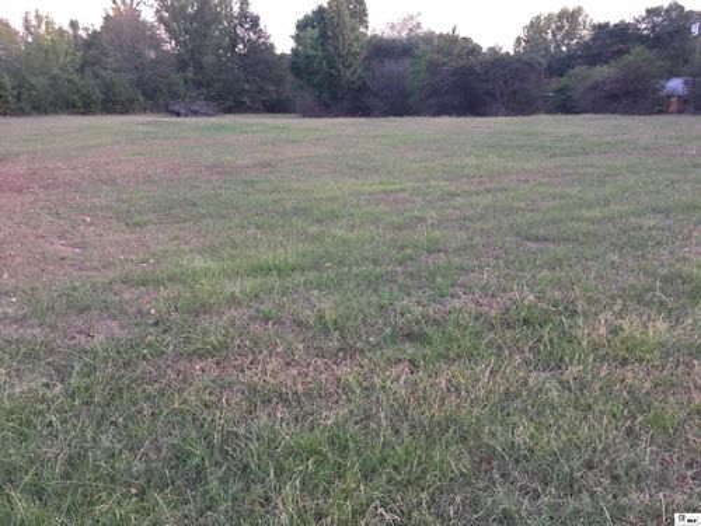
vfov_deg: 48.2
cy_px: 263
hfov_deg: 61.7
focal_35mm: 29
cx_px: 350
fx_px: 587
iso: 160
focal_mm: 4.15
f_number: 2.2
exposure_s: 1/30
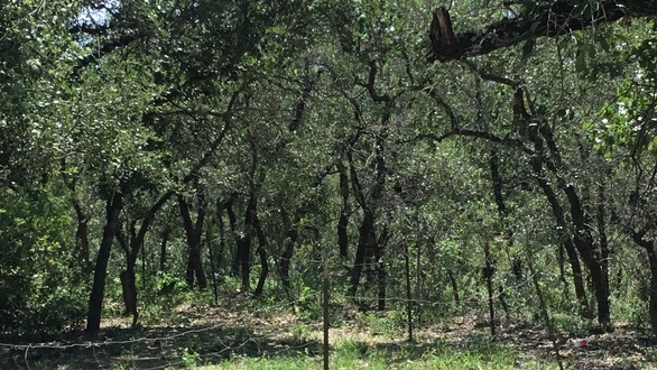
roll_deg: -1.8
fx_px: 1446
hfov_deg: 25.6
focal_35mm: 83
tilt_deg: -1.0
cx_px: 325
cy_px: 192
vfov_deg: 14.6
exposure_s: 1/652
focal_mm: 3.3
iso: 25
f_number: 2.4
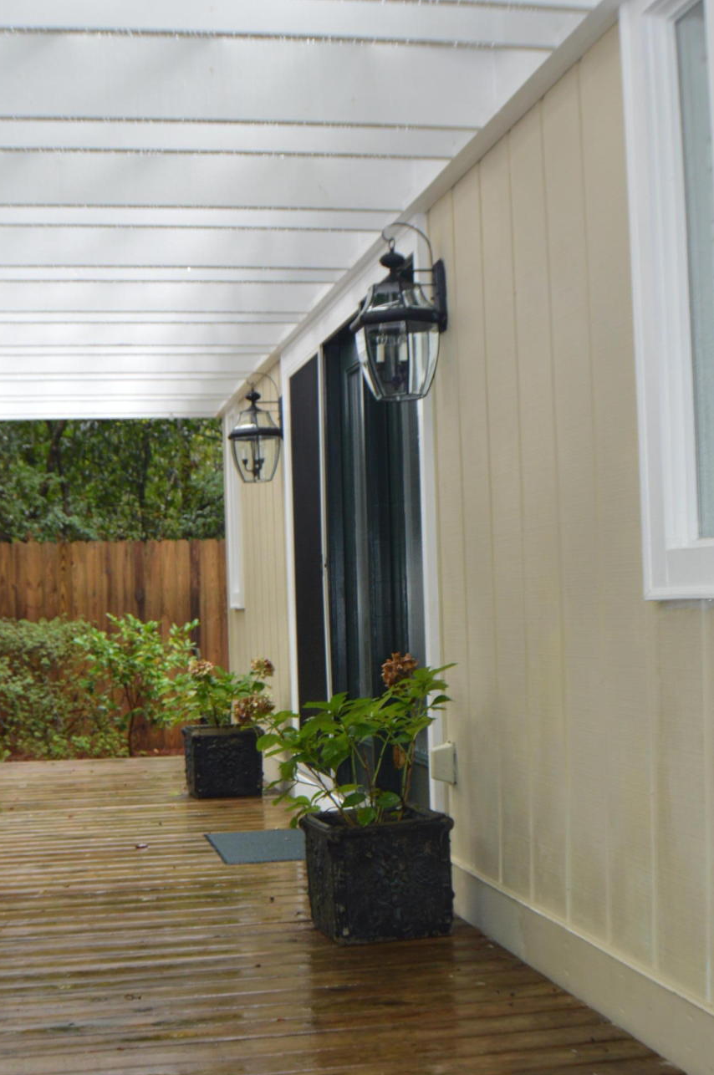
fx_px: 2088
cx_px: 425
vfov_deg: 28.9
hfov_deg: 19.4
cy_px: 554
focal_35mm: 70
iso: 400
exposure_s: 1/60
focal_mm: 30
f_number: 4.2
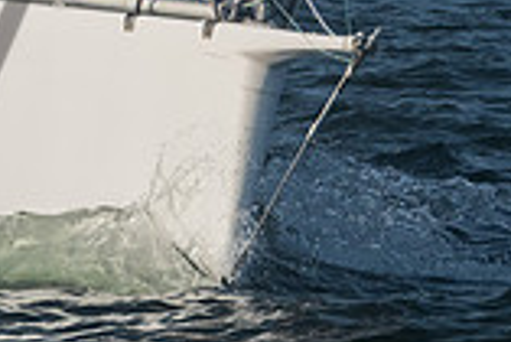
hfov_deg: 3.1
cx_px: 147
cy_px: -469
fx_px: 9490
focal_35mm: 668
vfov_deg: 2.1
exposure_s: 1/800
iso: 400
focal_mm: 120
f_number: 8
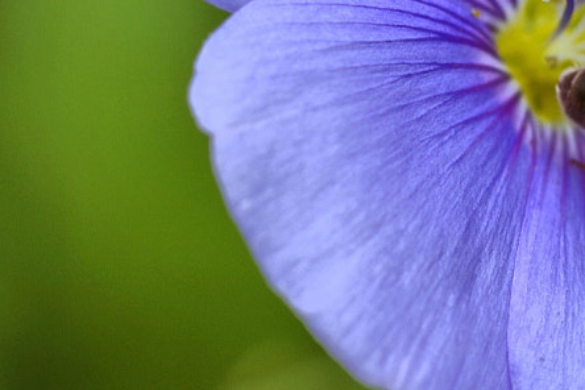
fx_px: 5265
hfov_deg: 6.3
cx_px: 899
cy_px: 186
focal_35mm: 324
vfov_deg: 4.2
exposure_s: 1/125
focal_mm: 90
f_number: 5.6
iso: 100
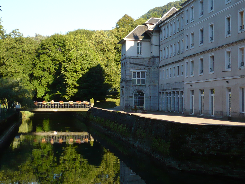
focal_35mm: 60
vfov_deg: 24.4
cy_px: 73
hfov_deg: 32.0
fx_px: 425
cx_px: 159
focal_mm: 5.8
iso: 100
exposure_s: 1/320
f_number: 2.8
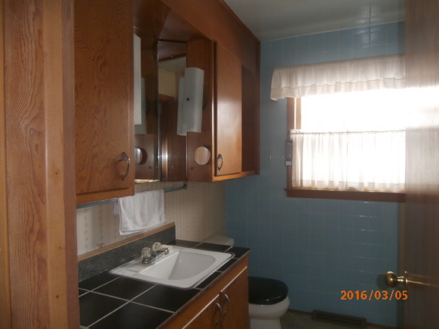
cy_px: 164
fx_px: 304
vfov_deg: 56.8
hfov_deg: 71.6
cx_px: 220
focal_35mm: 24
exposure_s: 1/30
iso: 100
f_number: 3
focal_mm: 4.2
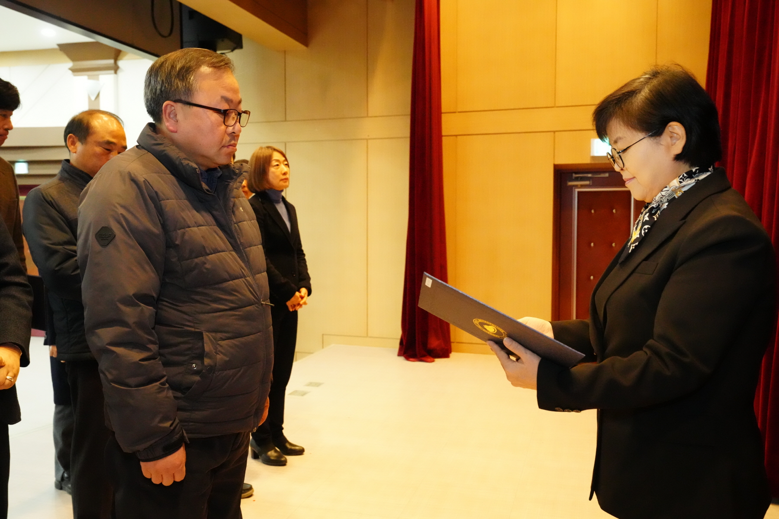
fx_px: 714
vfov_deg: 40.0
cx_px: 390
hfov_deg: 57.2
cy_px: 260
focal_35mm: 33
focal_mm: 33
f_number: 5.6
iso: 16000
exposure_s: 1/160
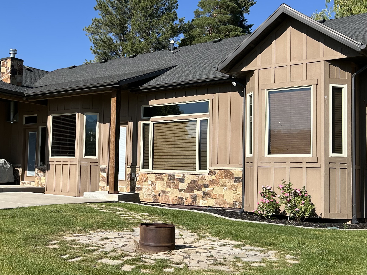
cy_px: 148
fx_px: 477
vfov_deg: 32.2
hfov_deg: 41.1
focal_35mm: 45
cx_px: 102
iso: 50
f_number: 1.5
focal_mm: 5.7
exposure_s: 1/3968
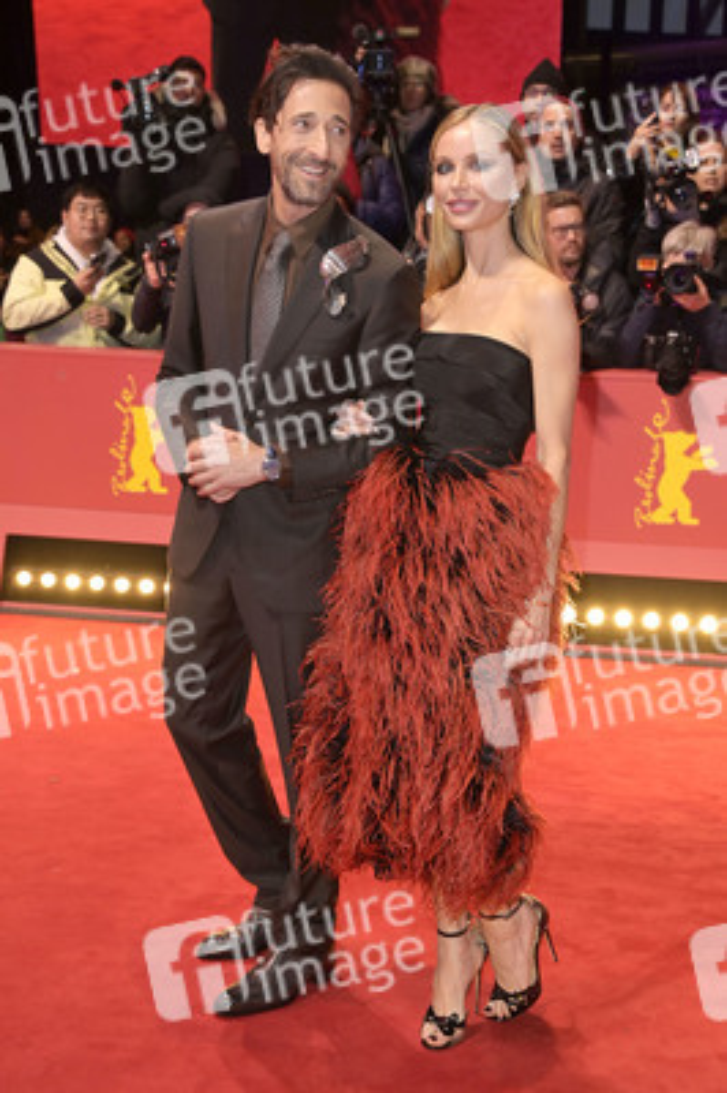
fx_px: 1517
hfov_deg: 26.9
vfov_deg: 39.6
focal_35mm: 50
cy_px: 546
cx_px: 364
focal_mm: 50
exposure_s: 1/160
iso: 1250
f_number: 5.6
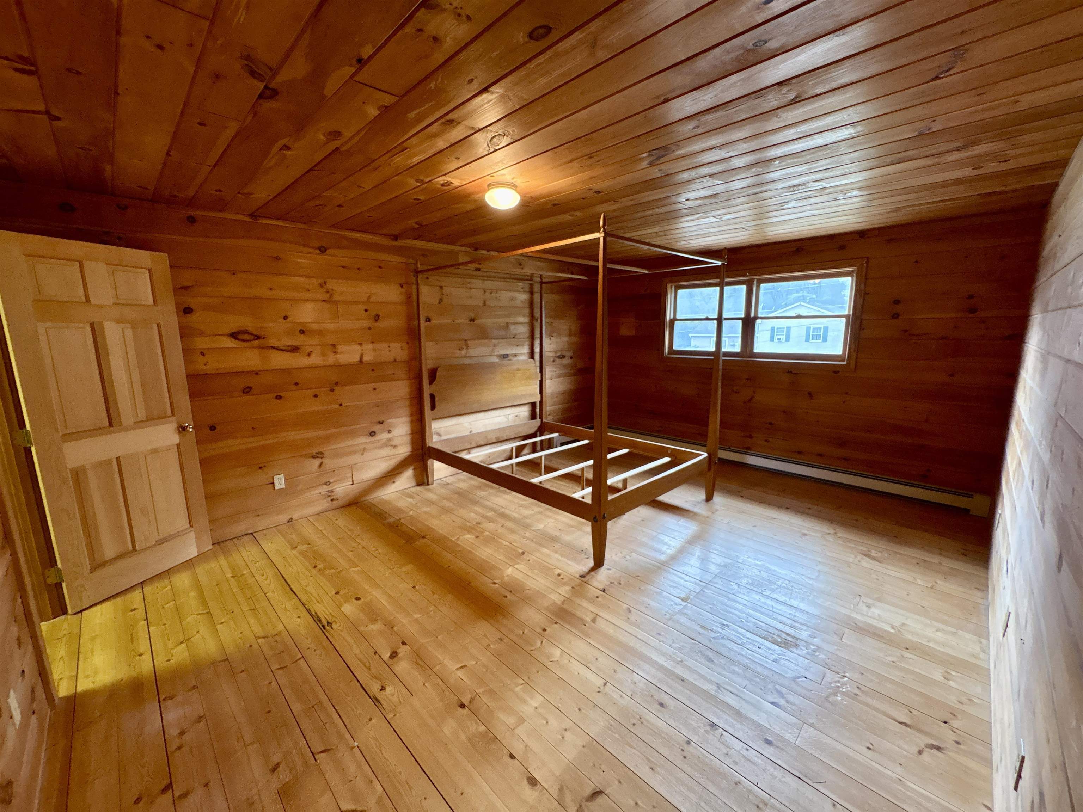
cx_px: 542
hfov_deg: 102.1
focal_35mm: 14
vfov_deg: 85.7
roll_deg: +0.2
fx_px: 438
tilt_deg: -9.9
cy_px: 406
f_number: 2.2
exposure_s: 1/60
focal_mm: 2.22
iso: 500
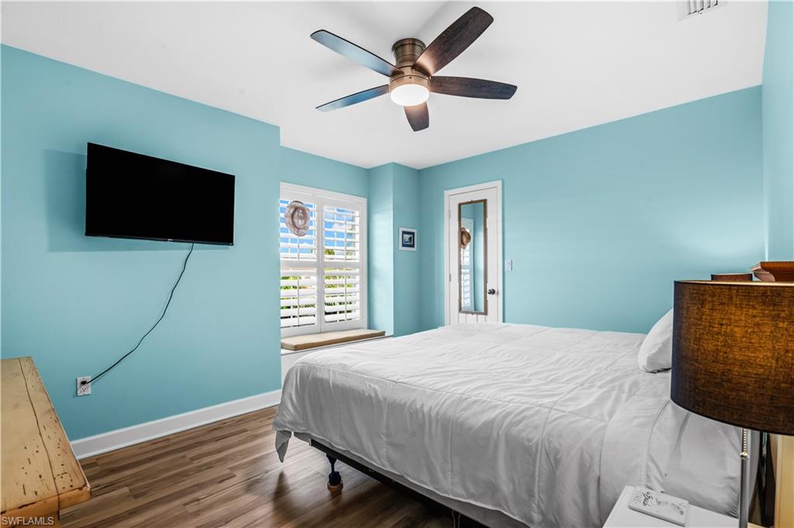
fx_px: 353
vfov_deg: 73.7
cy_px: 264
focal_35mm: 16
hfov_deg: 96.8
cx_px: 397
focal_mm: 16
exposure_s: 1/3
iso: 320
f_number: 10
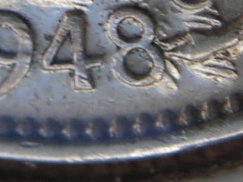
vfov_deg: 18.6
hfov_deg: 24.4
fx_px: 555
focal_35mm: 79
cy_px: 46
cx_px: 58
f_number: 3.2
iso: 64
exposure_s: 1/100
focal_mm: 8.1
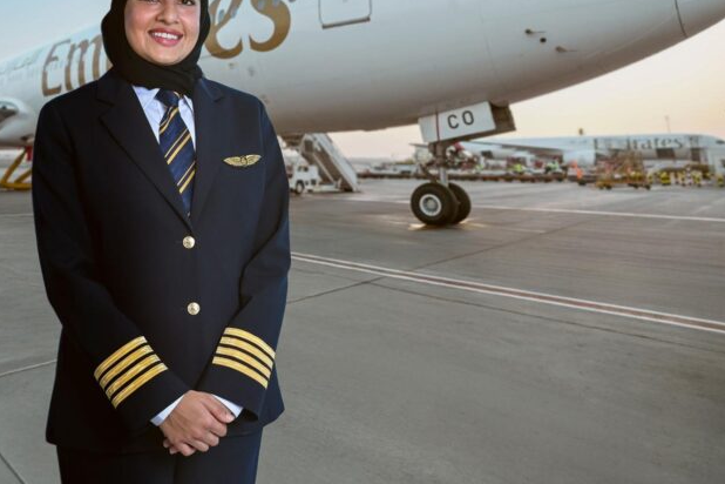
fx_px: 1369
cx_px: 202
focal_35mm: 68
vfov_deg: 19.9
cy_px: 133
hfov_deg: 29.3
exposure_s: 1/160
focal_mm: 41
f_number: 5
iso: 200
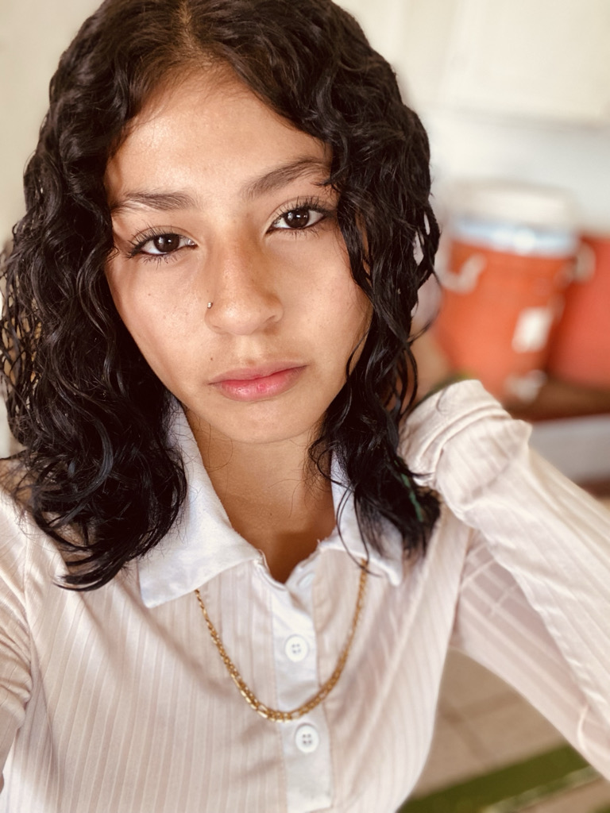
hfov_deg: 46.8
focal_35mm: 30
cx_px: 305
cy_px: 406
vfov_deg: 60.0
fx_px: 705
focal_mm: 2.71
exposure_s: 1/60
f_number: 2.2
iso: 125
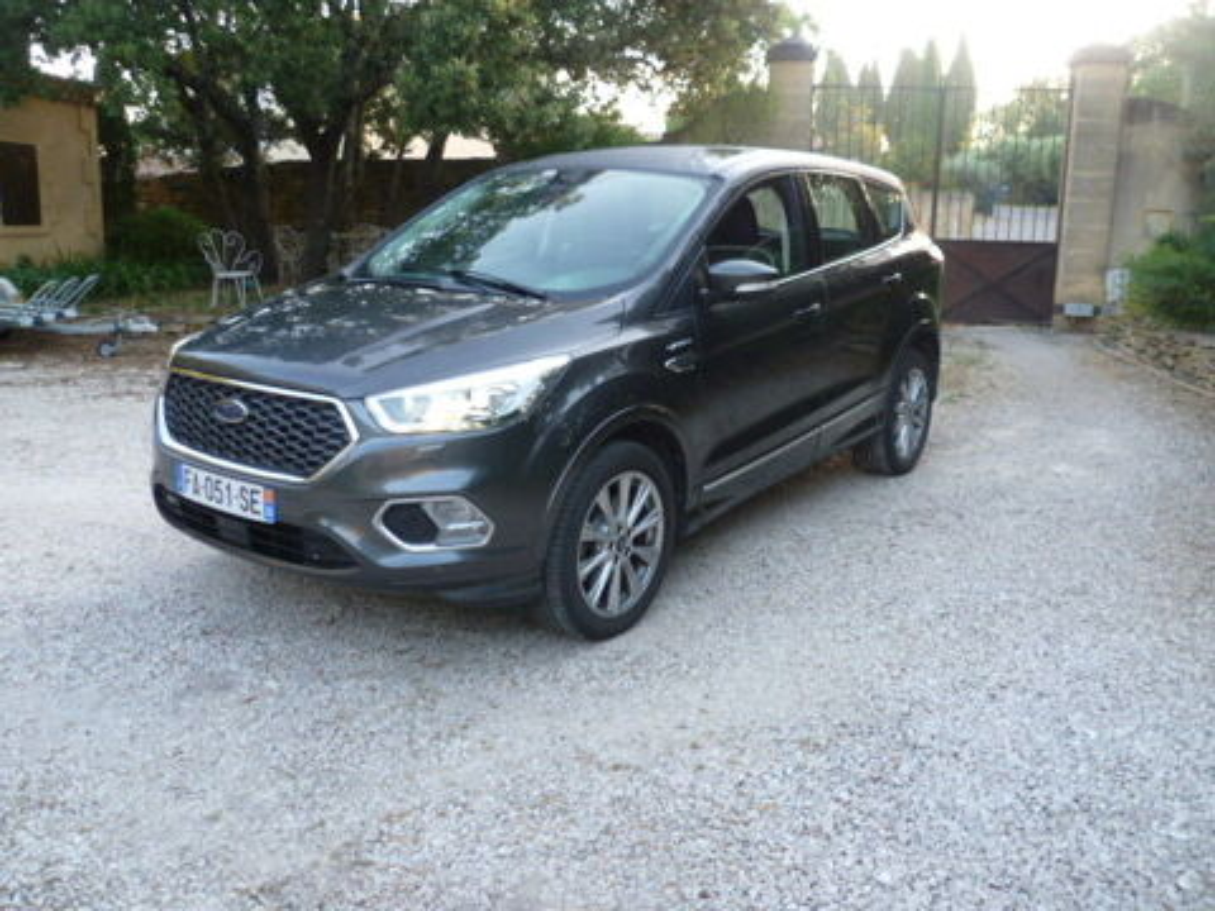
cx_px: 608
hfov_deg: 60.0
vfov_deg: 46.8
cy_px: 456
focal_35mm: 30
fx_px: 1053
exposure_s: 1/30
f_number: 2.9
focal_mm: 5.4
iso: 80
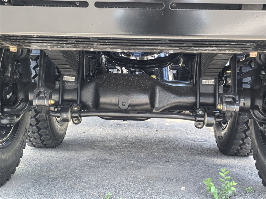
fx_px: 338
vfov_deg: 32.9
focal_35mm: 44
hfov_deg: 42.9
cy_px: 100
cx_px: 133
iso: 160
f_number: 2
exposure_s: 1/943
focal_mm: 5.75
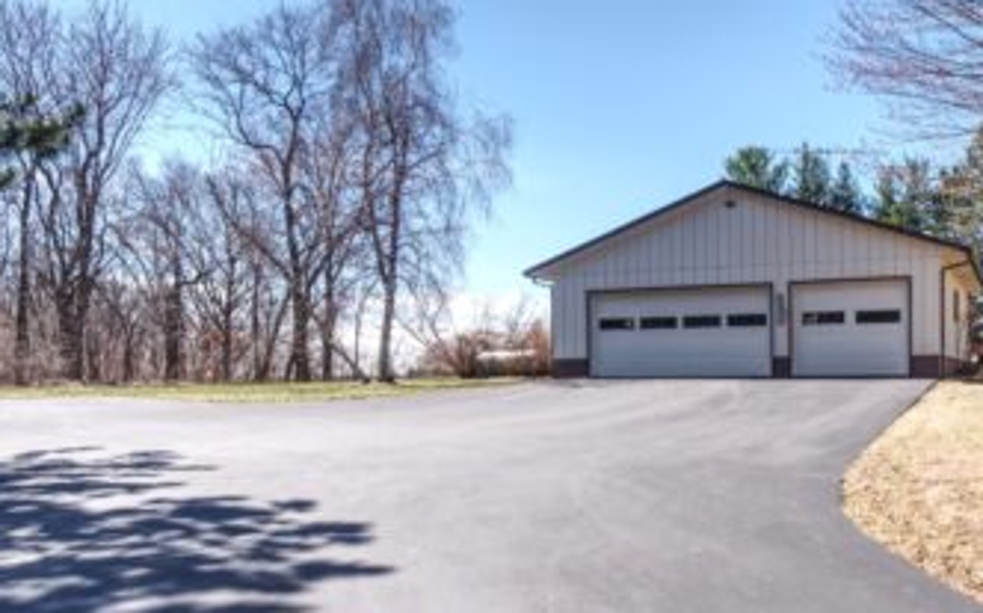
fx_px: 776
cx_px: 782
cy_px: 403
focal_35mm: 29
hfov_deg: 59.7
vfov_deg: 42.6
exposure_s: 1/320
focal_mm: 8
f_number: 8
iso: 200
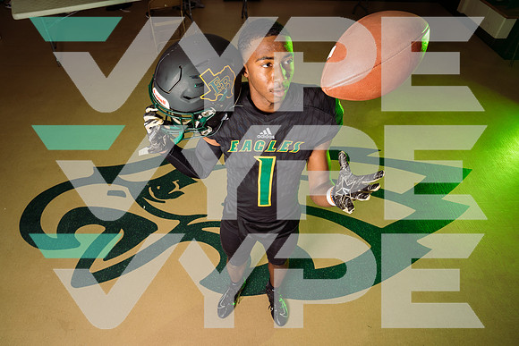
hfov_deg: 73.7
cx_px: 260
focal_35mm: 24
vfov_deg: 53.2
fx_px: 346
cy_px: 173
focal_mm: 24
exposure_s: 1/250
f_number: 6.3
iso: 125
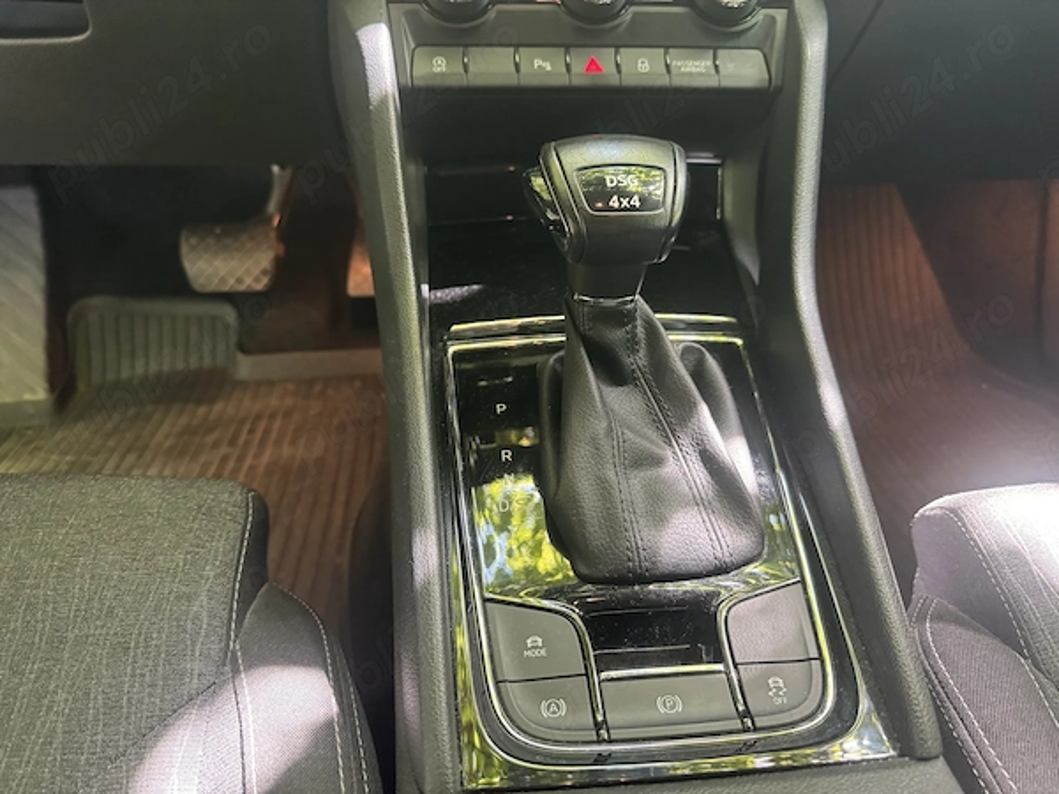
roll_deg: -3.0
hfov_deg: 71.6
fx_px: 734
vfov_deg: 56.8
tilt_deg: -39.3
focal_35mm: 24
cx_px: 530
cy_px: 397
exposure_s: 1/60
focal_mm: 6.76
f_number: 1.78
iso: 640
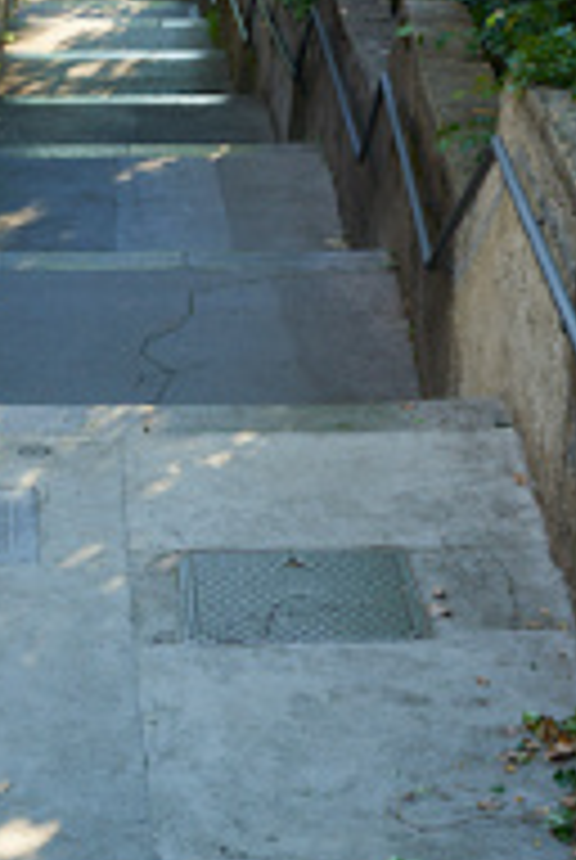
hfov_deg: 10.7
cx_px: 232
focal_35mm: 128
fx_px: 3061
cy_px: 378
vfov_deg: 16.0
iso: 200
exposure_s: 1/20
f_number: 8
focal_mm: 35
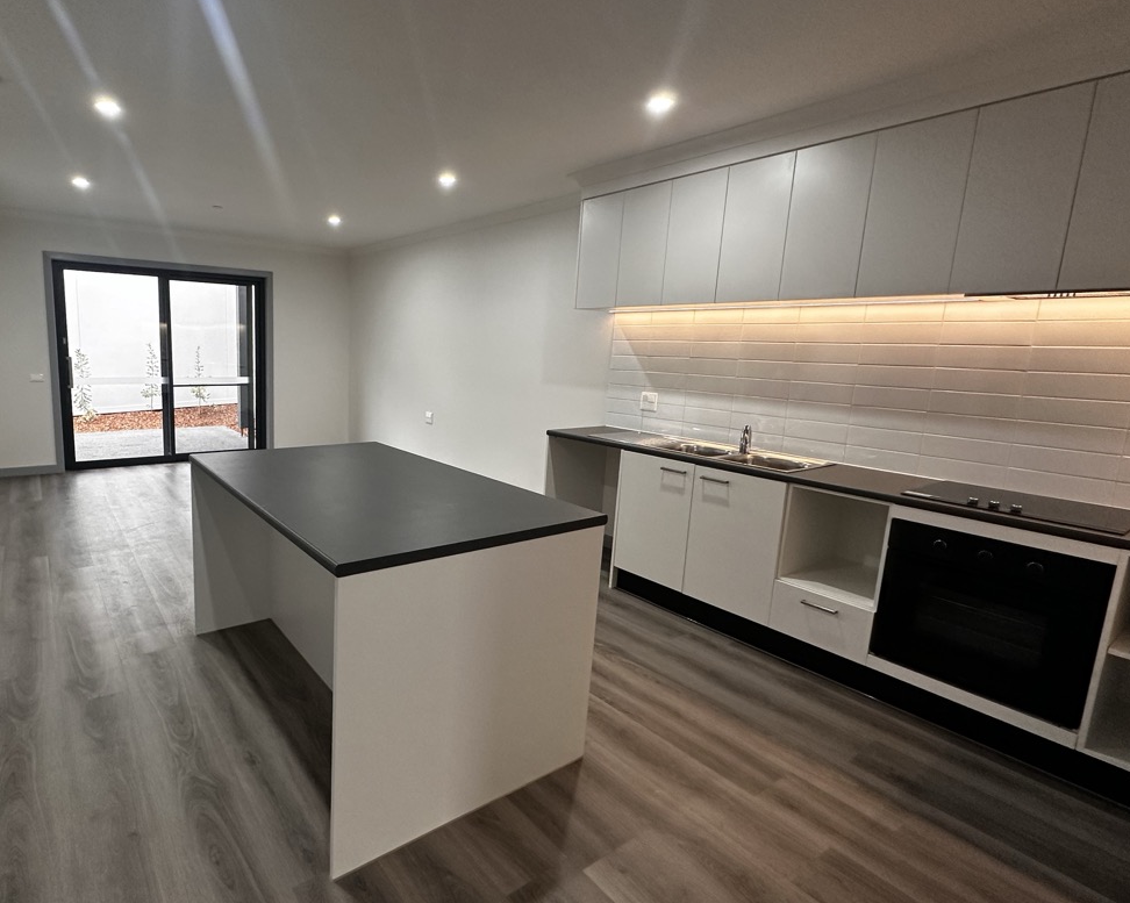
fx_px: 602
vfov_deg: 73.8
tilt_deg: -8.5
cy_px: 438
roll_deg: -1.9
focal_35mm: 18
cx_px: 409
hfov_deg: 84.4
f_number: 2.2
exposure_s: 1/100
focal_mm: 2.22
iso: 200
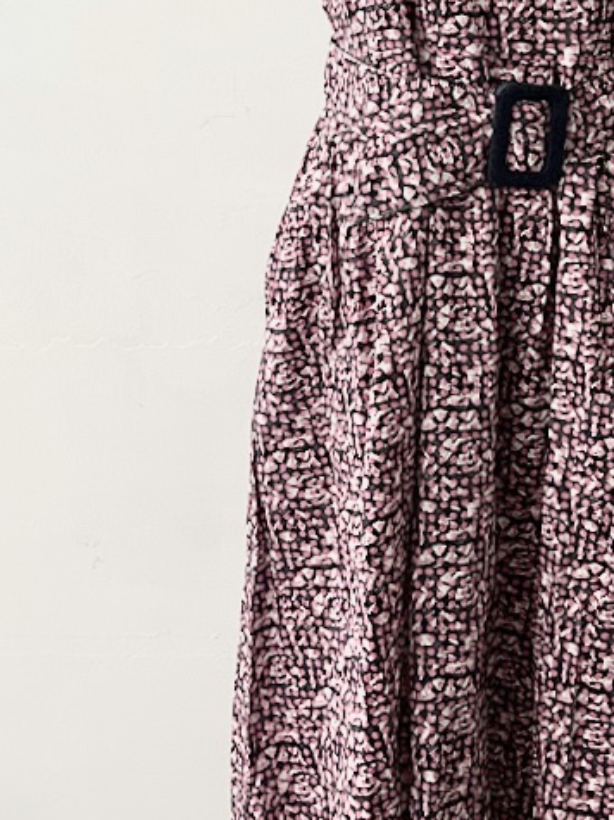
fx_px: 1585
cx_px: 454
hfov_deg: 21.7
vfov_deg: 27.9
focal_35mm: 67
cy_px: 85
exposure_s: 1/60
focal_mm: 5.7
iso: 250
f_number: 1.5
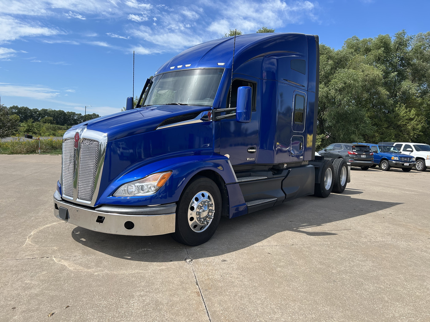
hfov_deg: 67.3
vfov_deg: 53.1
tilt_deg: -4.9
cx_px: 215
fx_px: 323
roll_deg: -2.6
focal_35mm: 26
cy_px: 161
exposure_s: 1/2994
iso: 50
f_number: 1.5
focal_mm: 5.7
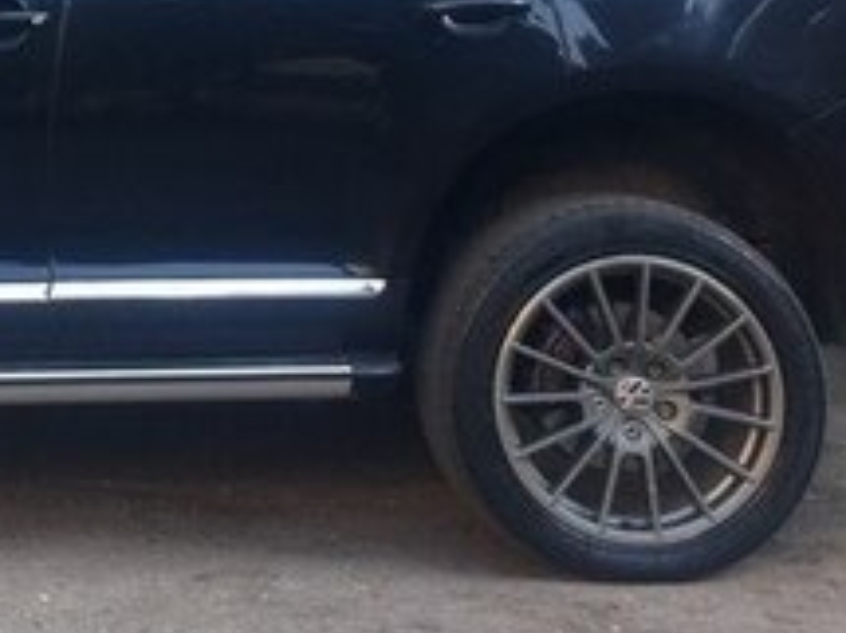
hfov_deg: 21.0
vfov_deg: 15.9
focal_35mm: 89
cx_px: -71
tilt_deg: +1.2
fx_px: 2174
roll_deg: -1.0
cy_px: -132
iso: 32
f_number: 2.2
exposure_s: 1/100
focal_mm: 4.15
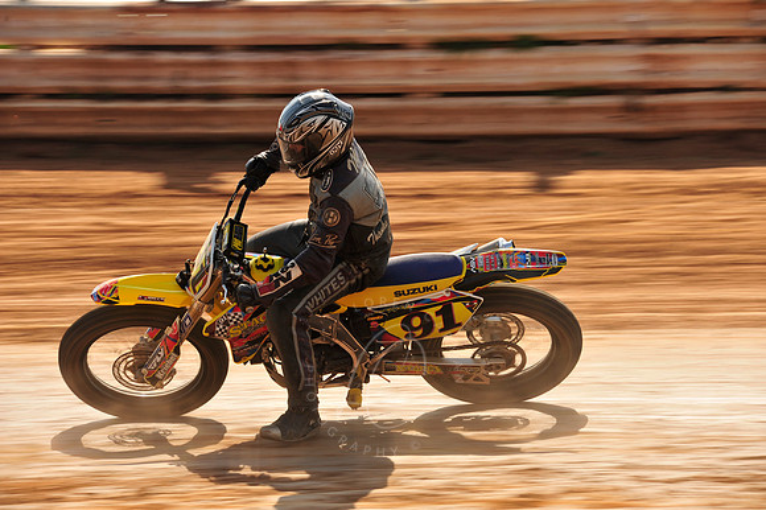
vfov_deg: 8.1
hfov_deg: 12.1
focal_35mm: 170
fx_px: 3615
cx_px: 383
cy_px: 255
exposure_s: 1/320
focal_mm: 170
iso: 200
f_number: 10
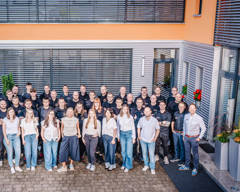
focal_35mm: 47
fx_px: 334
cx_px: 83
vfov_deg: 32.1
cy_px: 101
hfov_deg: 39.1
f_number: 2.8
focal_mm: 37
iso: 100
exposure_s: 1/320
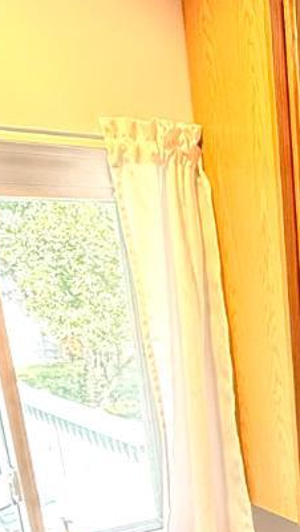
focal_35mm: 57
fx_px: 805
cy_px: 572
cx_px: 427
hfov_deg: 19.0
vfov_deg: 32.6
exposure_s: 1/120
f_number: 2.2
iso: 320
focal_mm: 2.22
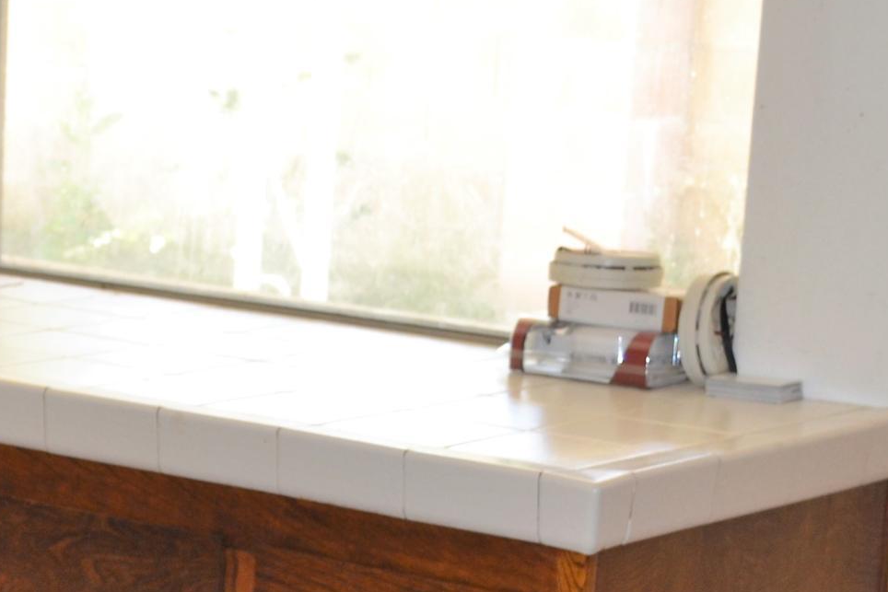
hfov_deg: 14.2
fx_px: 3454
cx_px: -208
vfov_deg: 9.7
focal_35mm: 140
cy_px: 723
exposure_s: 1/60
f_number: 4.5
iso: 450
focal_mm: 30
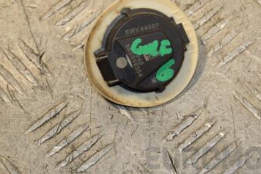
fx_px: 1376
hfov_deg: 10.8
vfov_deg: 7.2
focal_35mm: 190
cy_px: 60
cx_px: 132
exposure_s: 1/200
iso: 800
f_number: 8
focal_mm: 75
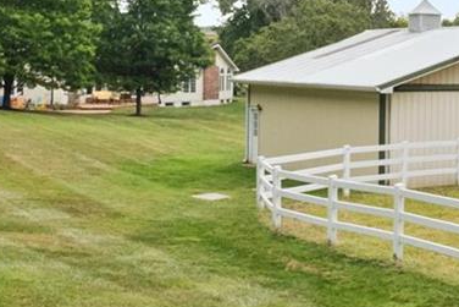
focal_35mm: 68
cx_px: 590
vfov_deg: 19.8
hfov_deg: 25.6
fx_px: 867
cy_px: 57
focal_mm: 8
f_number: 8
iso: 400
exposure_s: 1/200
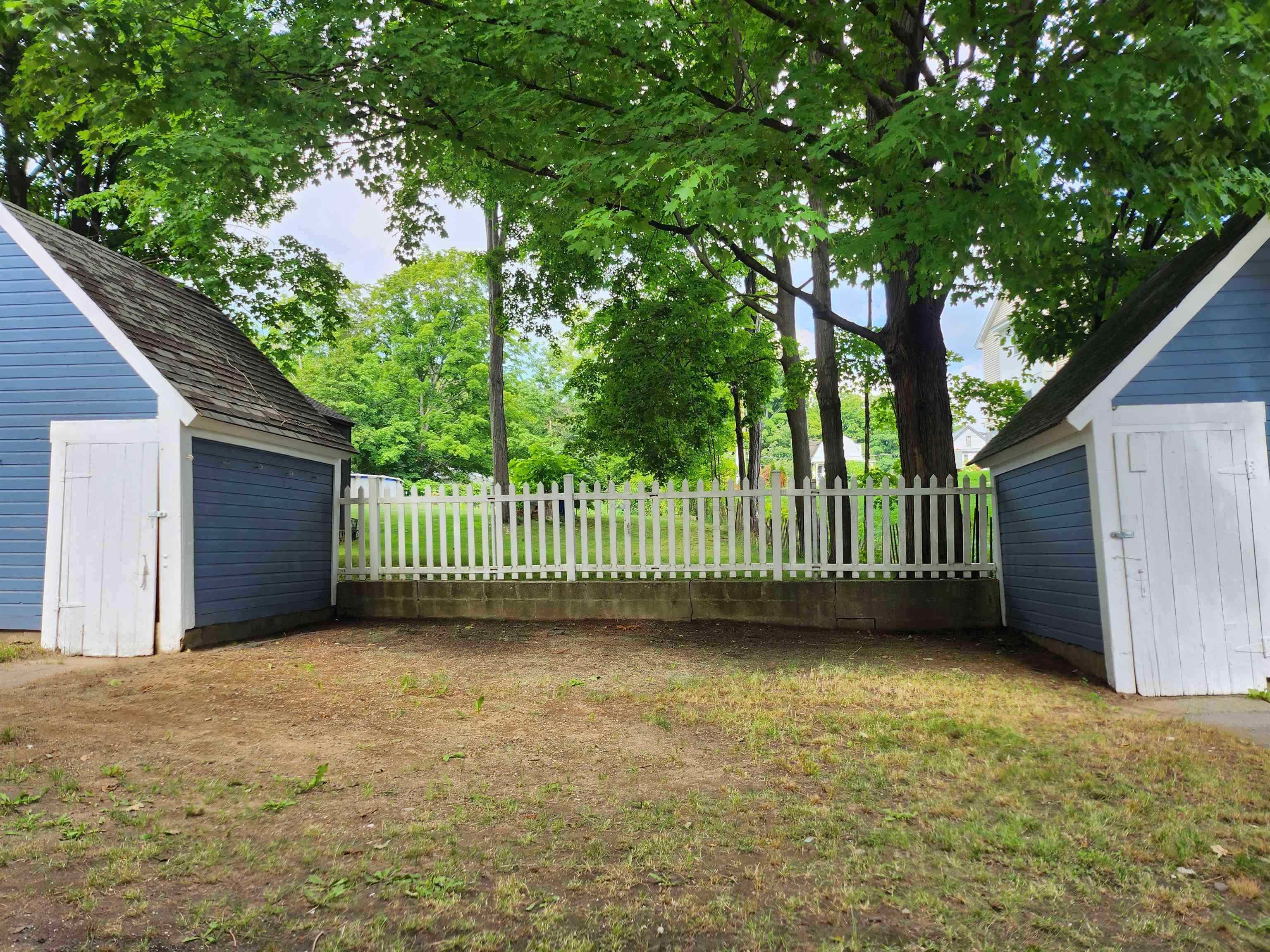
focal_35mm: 24
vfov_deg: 56.8
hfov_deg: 71.6
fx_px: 881
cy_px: 476
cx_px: 635
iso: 50
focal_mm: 5
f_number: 1.8
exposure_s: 1/439
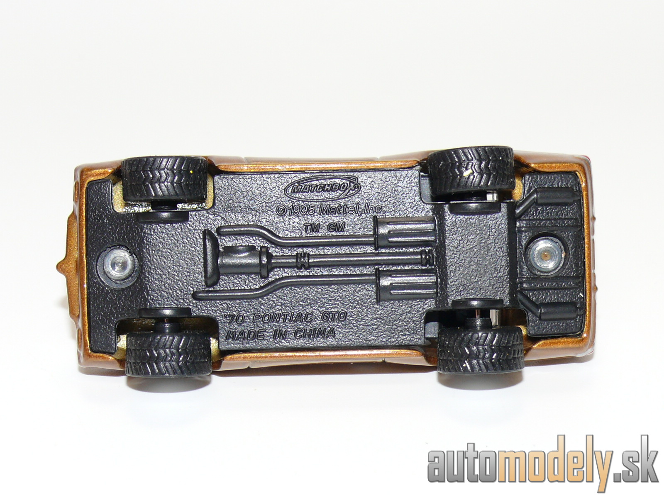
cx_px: 332
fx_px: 1822
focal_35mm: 95
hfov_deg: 20.7
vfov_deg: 15.6
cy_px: 249
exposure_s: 1/30
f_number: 4
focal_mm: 12.9
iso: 100
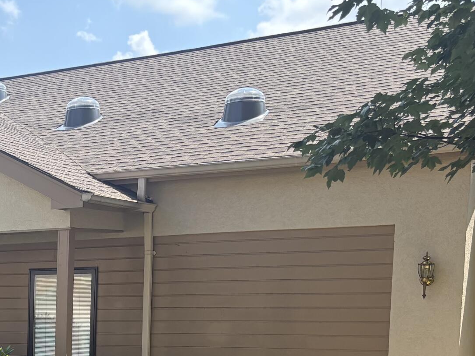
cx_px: -72
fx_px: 988
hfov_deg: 24.8
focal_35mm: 72
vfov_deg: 19.5
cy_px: 403
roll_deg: -0.4
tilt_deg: -5.0
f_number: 1.6
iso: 64
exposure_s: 1/1337
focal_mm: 5.96
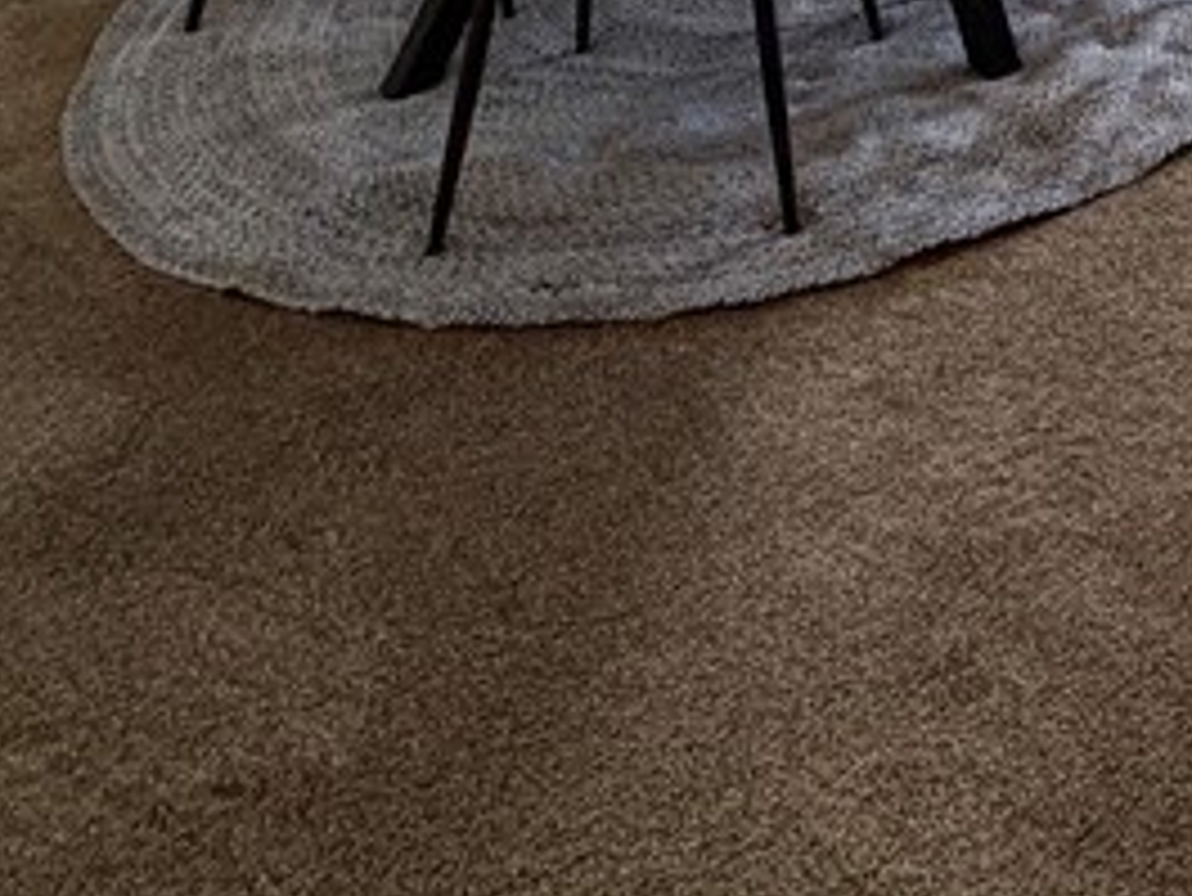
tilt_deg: -4.7
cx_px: 1480
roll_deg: -0.3
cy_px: -774
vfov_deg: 19.3
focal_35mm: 54
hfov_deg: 29.7
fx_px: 1860
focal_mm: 2.22
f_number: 2.2
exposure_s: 1/60
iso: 200
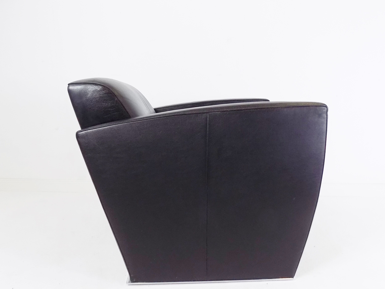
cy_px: 158
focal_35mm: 27
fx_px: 300
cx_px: 199
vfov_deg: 51.3
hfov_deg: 65.3
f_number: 3.1
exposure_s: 1/30
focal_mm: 4
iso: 180
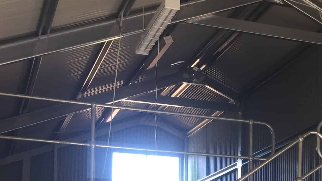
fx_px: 683
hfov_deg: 25.7
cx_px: 293
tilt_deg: +5.4
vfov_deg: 14.5
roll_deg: -0.3
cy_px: 226
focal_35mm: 80
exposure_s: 1/50
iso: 32
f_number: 2.2
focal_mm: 4.15
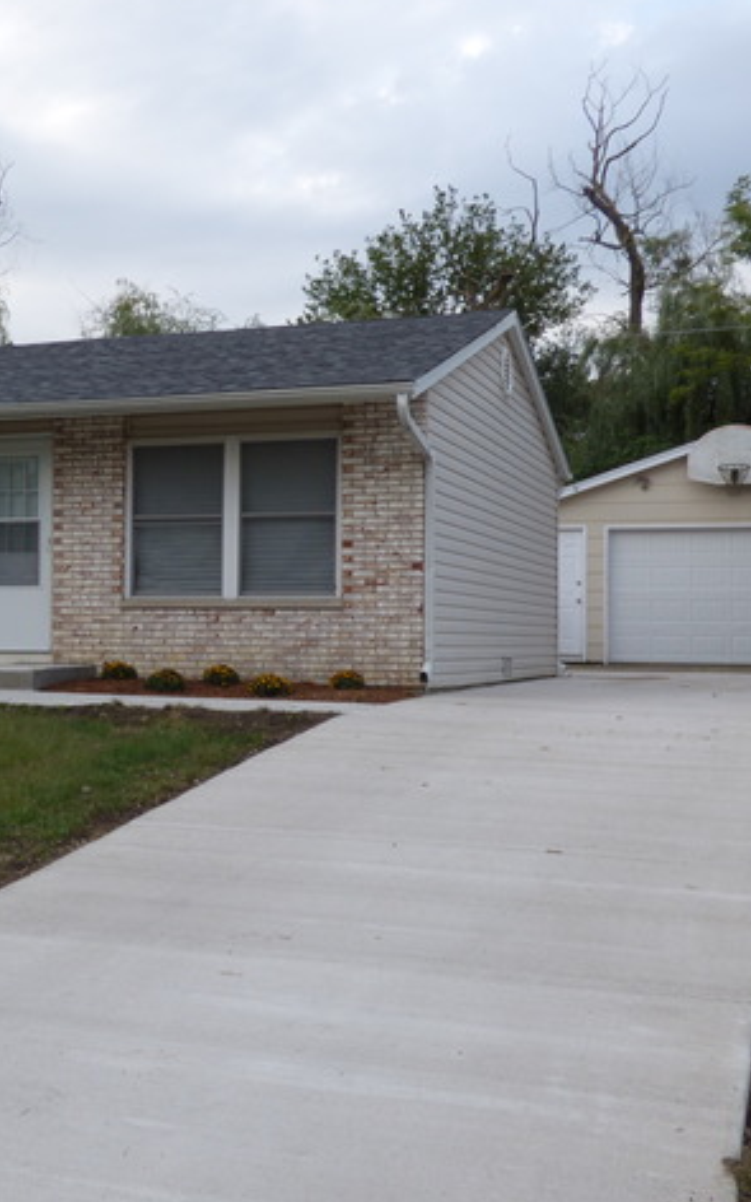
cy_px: 596
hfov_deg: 27.6
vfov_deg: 43.5
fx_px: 1506
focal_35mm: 46
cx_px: 181
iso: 100
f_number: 3.4
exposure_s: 1/500
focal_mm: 5.78
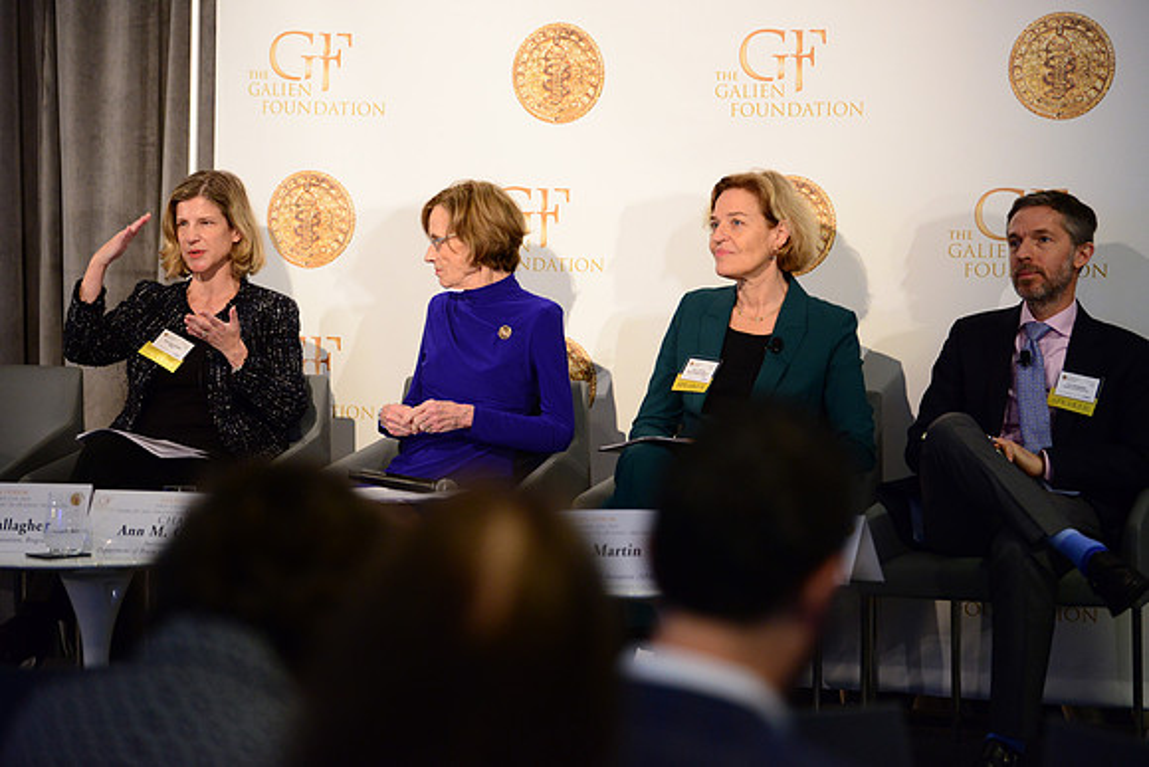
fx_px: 3895
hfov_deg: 16.8
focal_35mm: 122
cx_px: 574
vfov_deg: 11.2
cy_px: 384
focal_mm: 122
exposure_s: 1/200
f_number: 2.8
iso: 2500
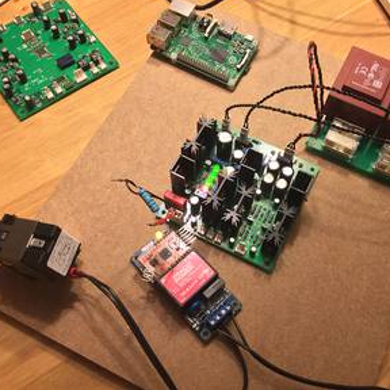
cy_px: 188
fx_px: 484
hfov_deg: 43.7
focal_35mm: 38
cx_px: 232
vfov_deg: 43.9
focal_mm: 3.3
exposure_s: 1/33
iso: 200
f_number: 2.4
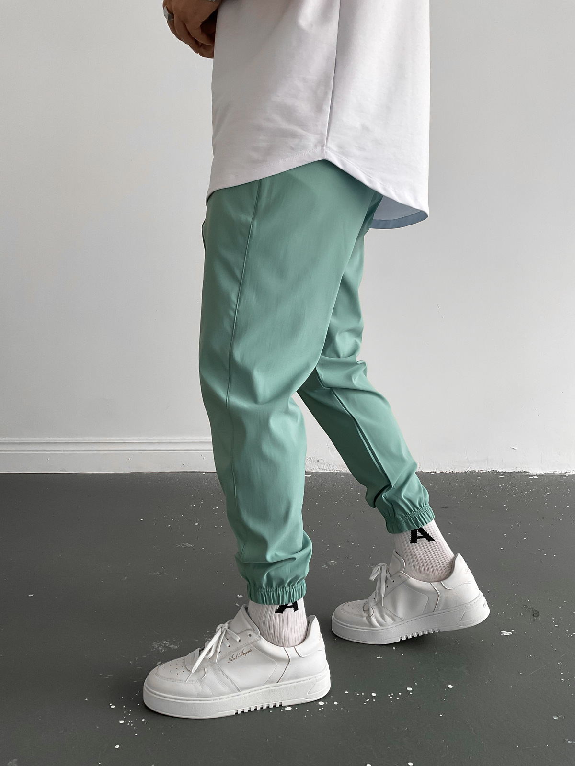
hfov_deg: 48.2
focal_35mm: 29
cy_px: 383
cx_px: 288
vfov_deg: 61.7
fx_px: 642
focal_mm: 3
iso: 64
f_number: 1.8
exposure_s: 1/90
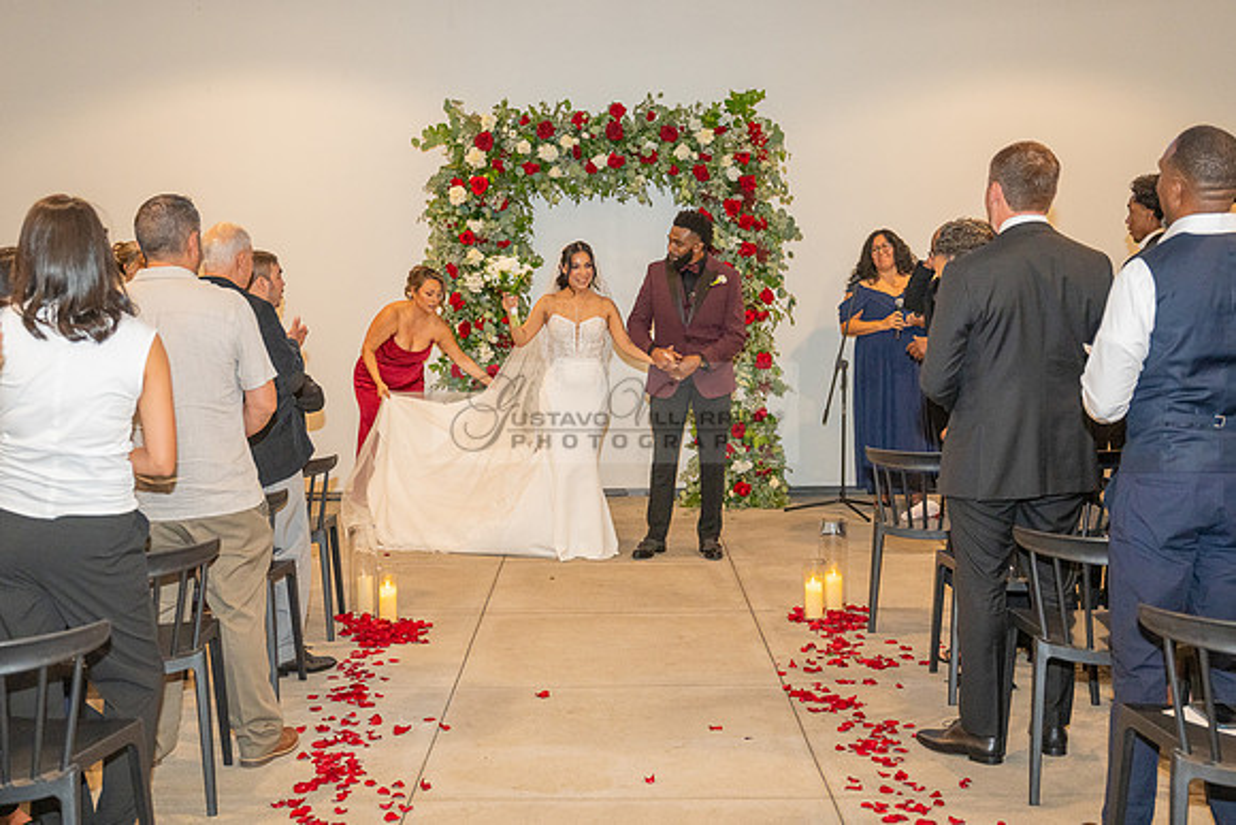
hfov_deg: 44.9
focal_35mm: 43
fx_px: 1493
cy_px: 466
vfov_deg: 30.9
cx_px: 571
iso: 1250
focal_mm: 38
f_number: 3.5
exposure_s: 1/200
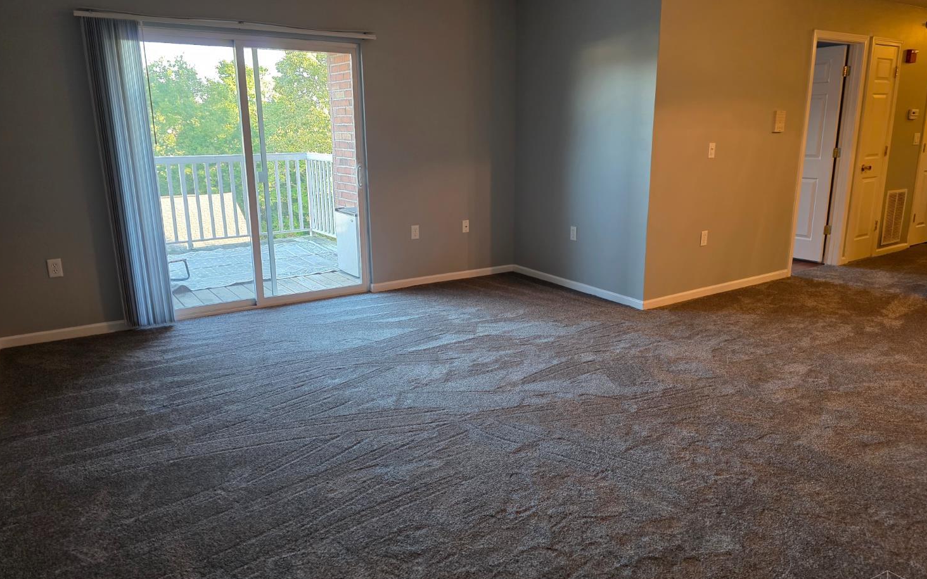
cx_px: 457
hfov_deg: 72.5
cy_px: 264
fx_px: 632
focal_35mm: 25
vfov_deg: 49.2
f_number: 1.7
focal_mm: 6.3
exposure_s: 1/120
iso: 400
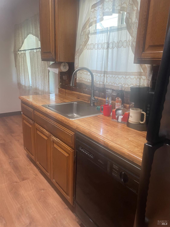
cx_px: 85
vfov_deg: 67.3
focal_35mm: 26
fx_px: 170
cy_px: 114
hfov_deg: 53.1
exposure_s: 1/60
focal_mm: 4.2
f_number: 1.6
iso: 125
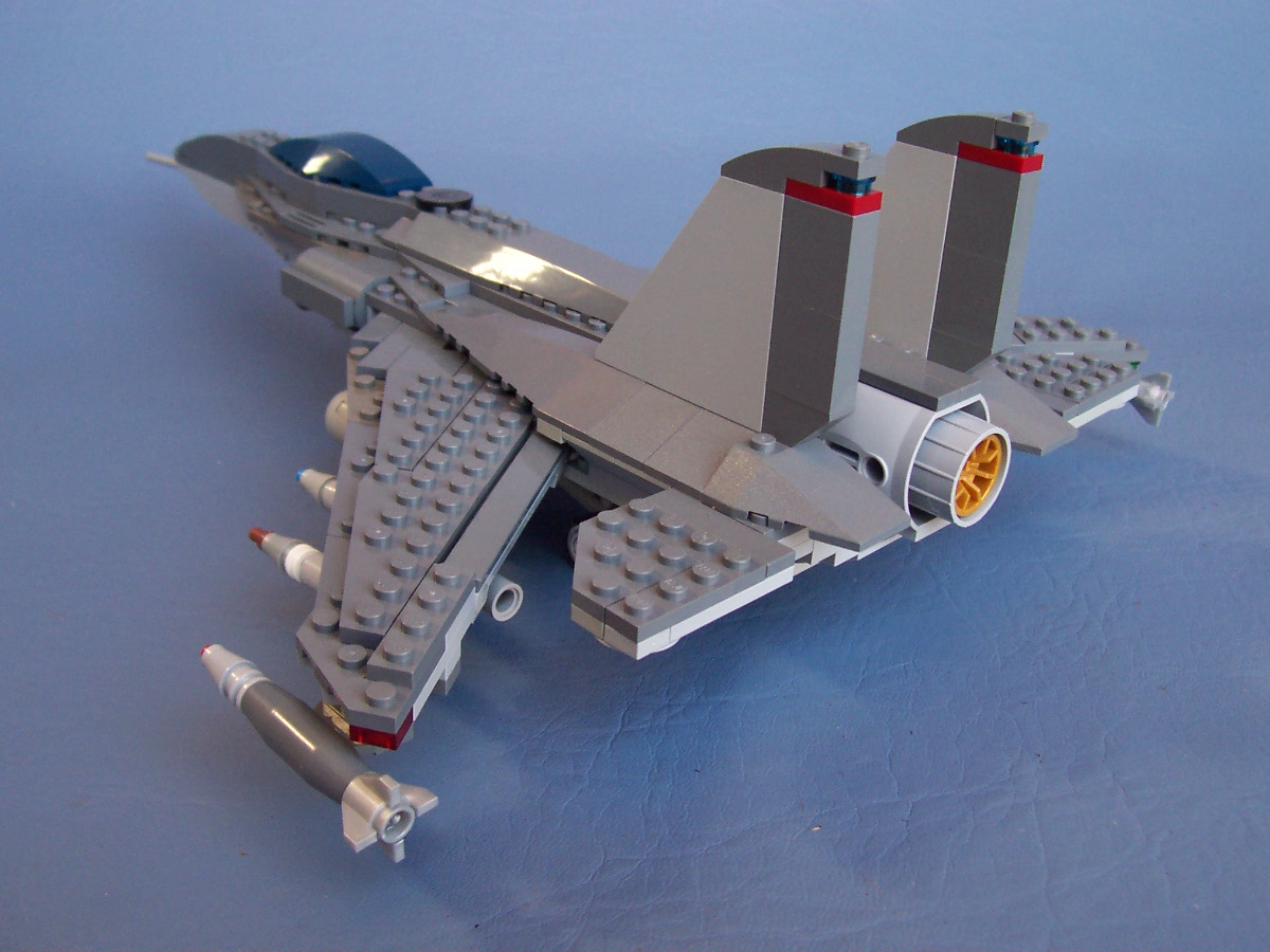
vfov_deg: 38.7
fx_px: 1357
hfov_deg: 50.1
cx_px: 635
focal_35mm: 37
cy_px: 476
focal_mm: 5.6
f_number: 2.8
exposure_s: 1/60
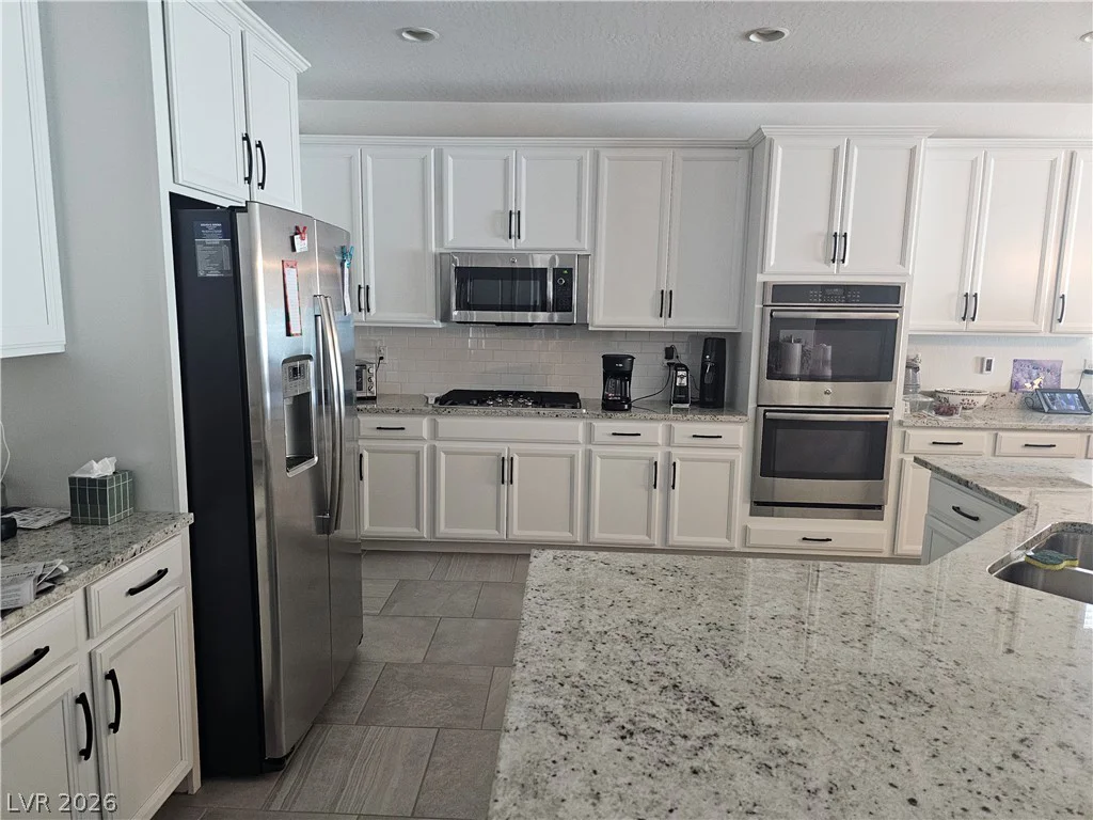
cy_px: 410
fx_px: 726
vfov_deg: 58.9
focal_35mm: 23
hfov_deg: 73.9
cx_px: 546
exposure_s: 1/120
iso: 400
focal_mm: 6.3
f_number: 1.7
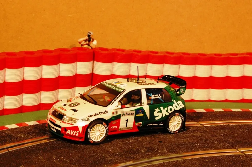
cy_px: 84
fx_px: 525
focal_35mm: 75
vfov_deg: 18.2
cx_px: 126
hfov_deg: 27.0
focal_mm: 50
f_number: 20
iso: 800
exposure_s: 1/30
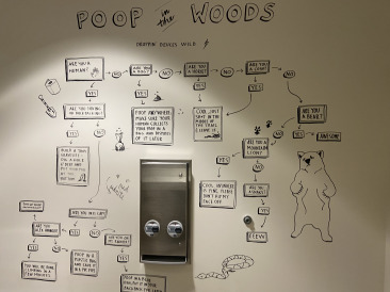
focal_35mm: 26
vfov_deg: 53.0
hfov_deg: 67.3
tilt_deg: -1.9
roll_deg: -0.8
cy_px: 146
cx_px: 195
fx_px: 293
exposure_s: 1/60
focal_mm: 4.25
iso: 125
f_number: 1.8
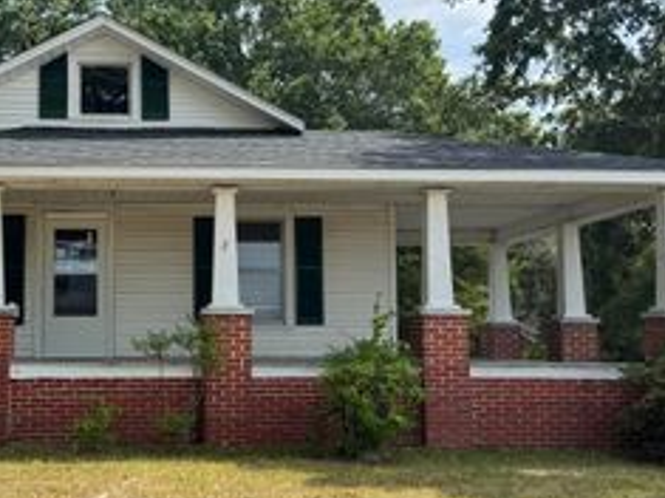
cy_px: 256
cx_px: 198
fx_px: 979
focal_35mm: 51
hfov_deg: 36.9
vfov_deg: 28.5
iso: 80
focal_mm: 6.76
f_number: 1.78
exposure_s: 1/3096
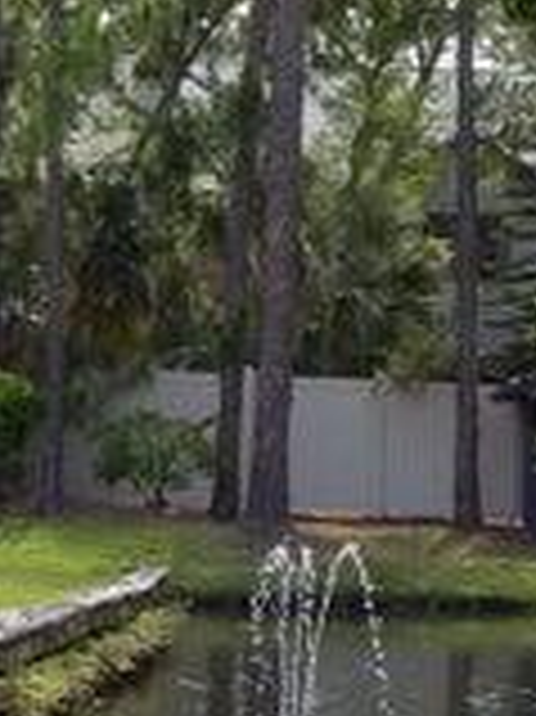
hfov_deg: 6.0
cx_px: 135
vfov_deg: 8.0
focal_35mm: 246
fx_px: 5086
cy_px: 545
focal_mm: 10.9
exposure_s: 1/250
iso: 125
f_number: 4
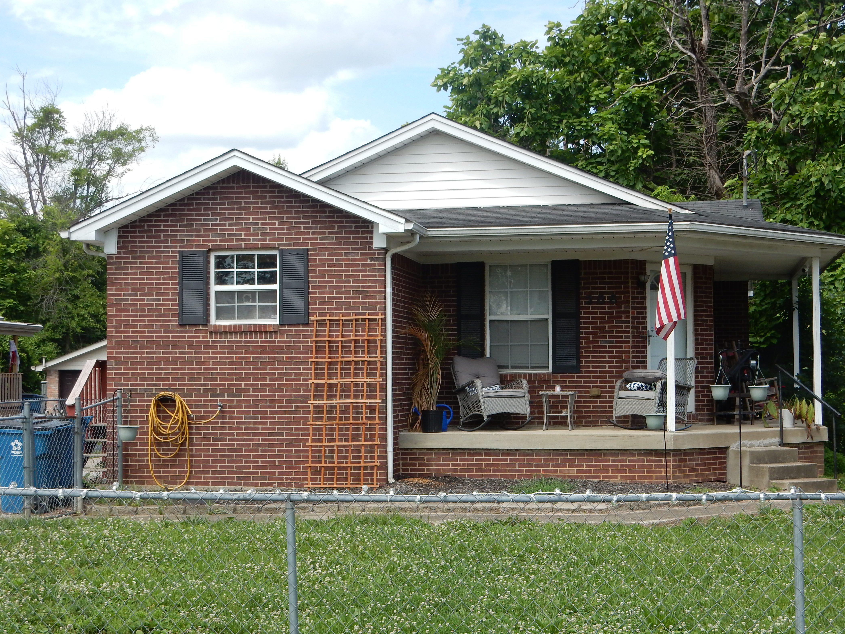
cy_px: 344
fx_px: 1367
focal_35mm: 56
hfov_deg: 34.3
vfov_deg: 26.1
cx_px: 458
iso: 125
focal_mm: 9
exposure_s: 1/500
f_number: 4.5
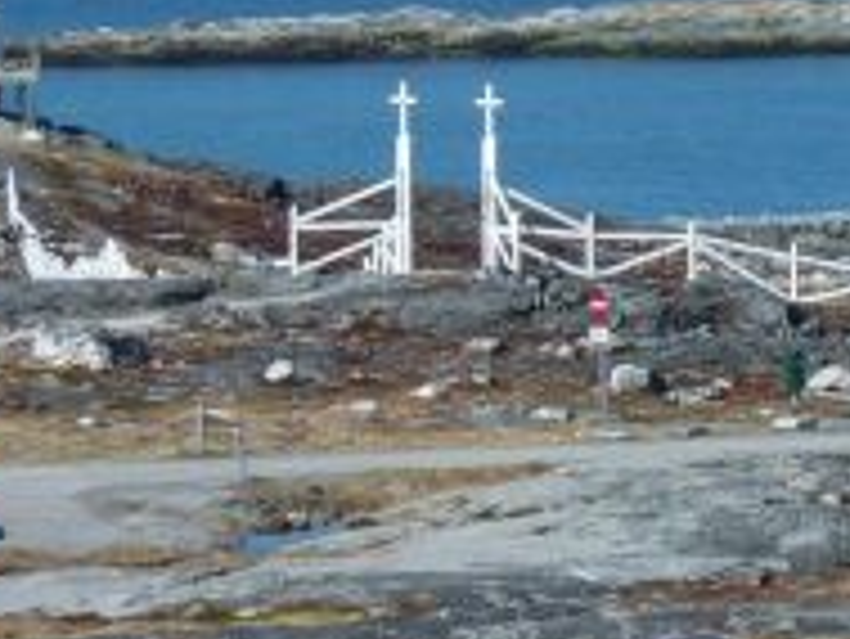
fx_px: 6954
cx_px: 1660
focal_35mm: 283
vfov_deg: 5.2
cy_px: -32
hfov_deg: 6.8
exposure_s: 1/500
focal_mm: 11
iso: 80
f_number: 5.6
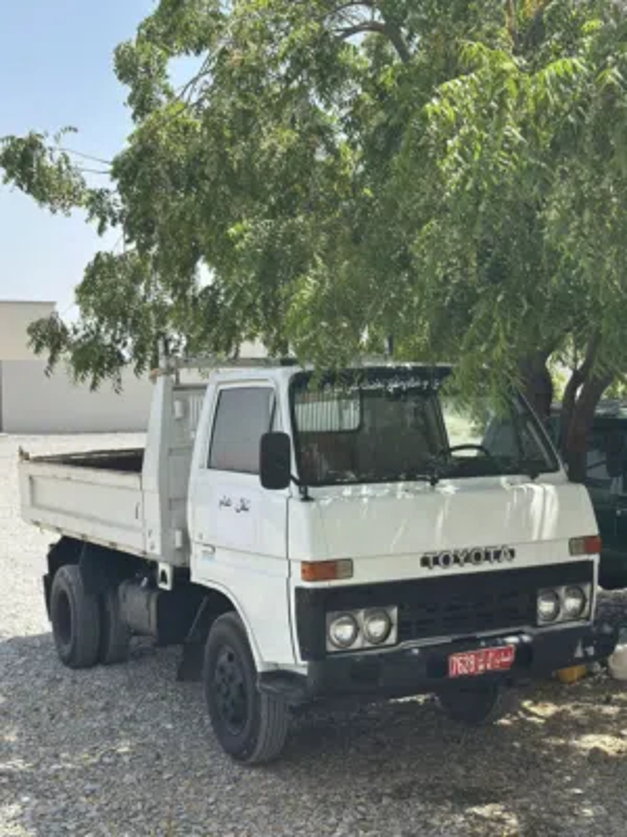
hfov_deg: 30.3
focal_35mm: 48
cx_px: 314
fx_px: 1159
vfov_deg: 39.7
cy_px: 418
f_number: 1.78
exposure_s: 1/3257
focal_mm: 6.86
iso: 100
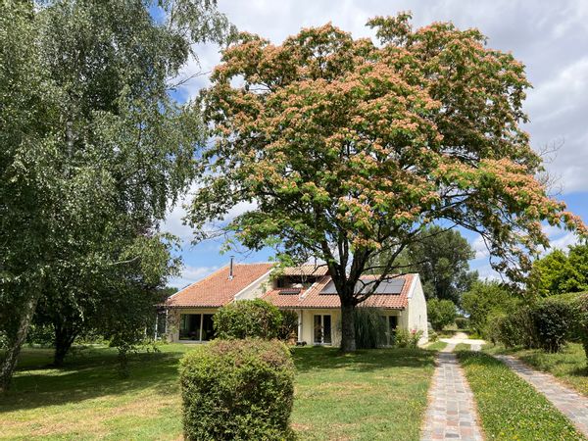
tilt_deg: +11.9
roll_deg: -0.3
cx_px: 294
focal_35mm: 26
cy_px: 220
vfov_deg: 53.1
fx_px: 442
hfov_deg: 67.3
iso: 50
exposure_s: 1/2825
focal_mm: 5.1
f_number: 1.6
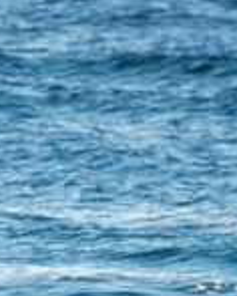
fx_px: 24324
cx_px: -60
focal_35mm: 2780
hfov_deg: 0.6
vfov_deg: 0.7
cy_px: 335
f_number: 5.6
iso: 1600
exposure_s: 1/1250
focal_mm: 500
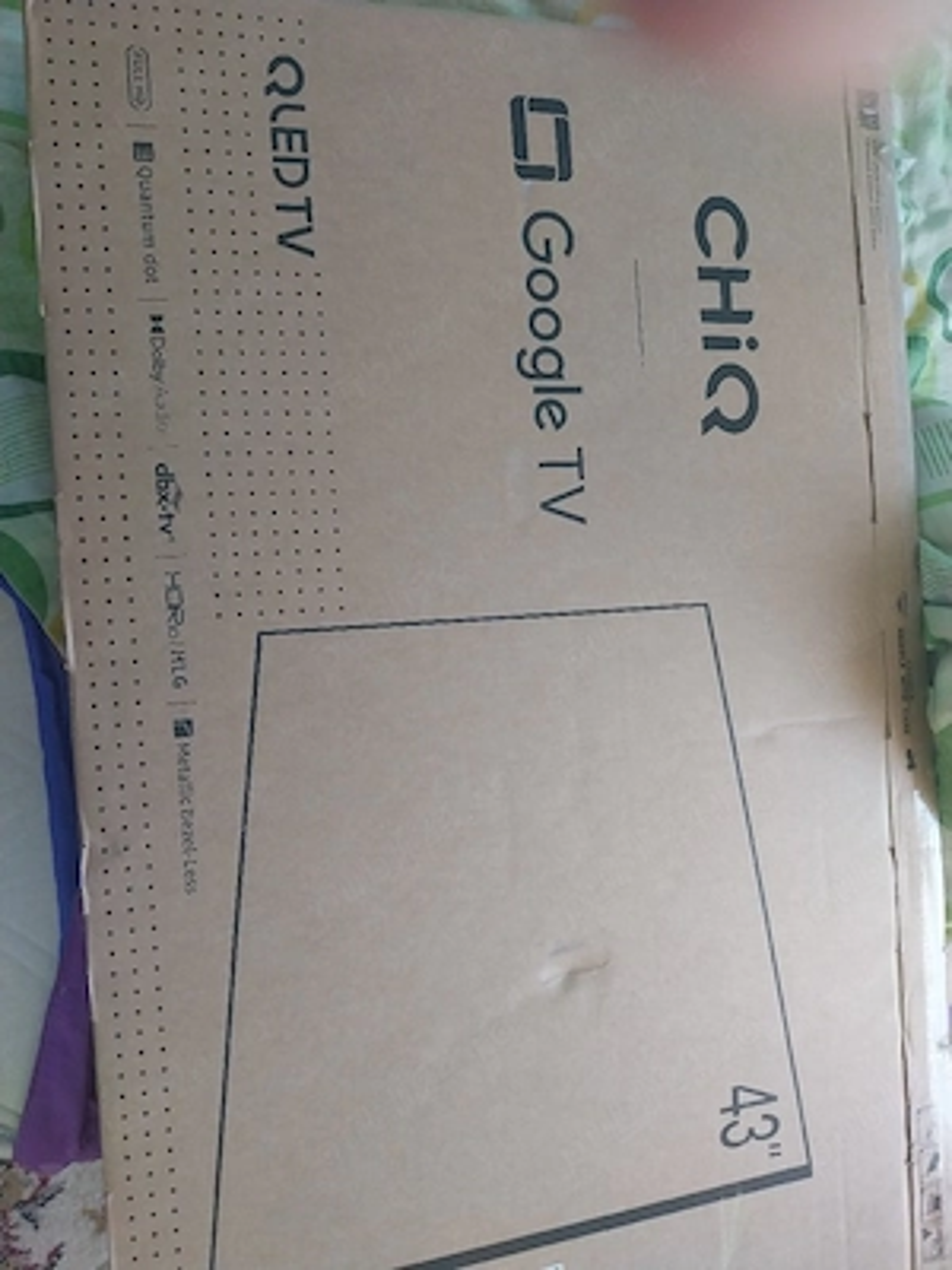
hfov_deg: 53.1
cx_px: 476
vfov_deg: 67.3
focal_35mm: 26
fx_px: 953
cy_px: 635
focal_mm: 4
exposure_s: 1/50
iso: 320
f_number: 1.8
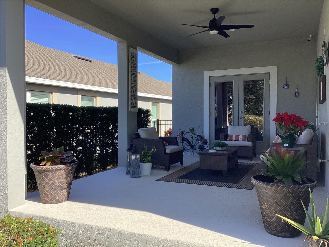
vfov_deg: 45.4
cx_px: 164
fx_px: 295
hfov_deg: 58.4
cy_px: 124
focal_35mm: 31
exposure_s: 1/574
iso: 25
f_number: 2.4
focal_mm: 3.3
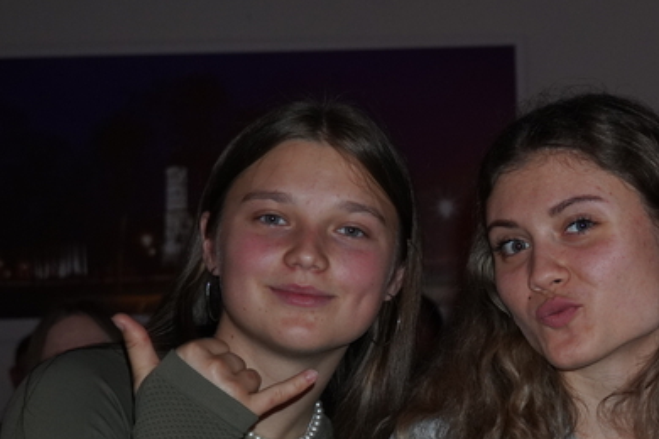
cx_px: 650
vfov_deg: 12.3
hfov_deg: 18.0
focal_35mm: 111
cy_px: 373
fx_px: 2033
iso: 1000
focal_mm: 35
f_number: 4.5
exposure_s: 1/60
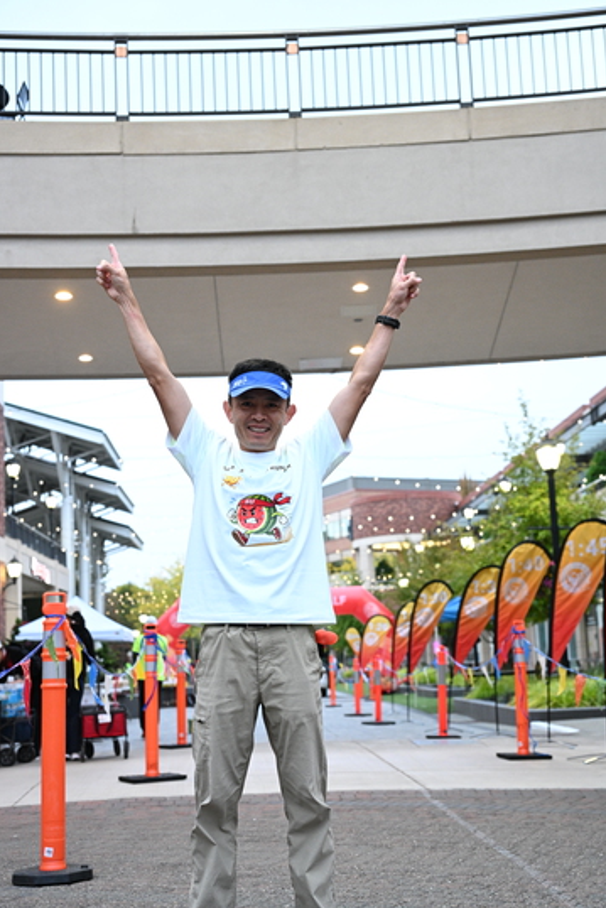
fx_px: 1161
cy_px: 462
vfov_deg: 42.7
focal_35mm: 46
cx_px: 301
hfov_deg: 29.3
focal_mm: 45
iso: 3200
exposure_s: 1/250
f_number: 4
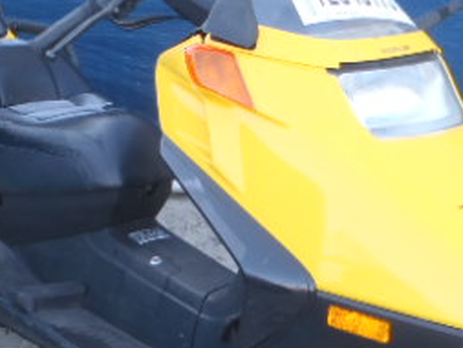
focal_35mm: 91
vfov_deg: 16.2
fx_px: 1218
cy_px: 190
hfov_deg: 21.5
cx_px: 210
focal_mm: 6.53
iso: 100
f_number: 4.1
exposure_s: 1/40
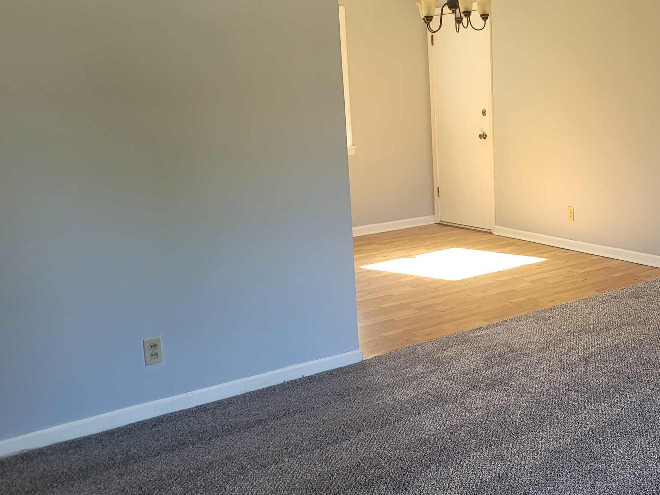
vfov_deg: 35.1
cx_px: 506
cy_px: 263
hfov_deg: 44.1
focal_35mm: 41
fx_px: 782
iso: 80
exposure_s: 1/120
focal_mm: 7
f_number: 1.8
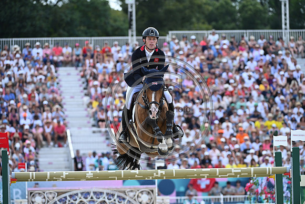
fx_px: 1864
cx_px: 152
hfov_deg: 9.4
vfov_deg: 6.2
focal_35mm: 220
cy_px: 102
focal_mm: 220
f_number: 5
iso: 560
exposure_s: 1/1250
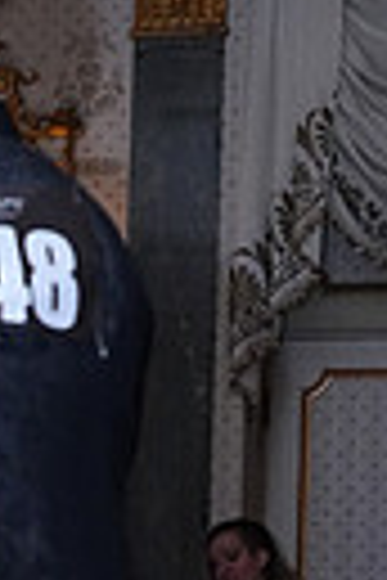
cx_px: -385
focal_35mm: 175
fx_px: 2822
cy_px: 823
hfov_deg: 7.5
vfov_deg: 11.3
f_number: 6.3
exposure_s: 1/200
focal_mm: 39
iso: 5000
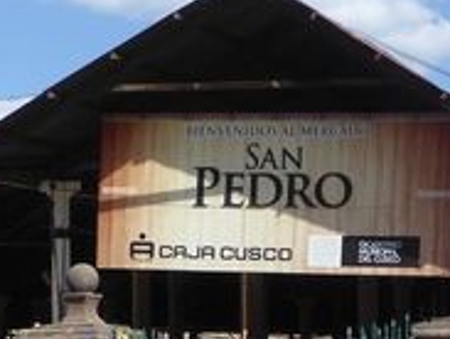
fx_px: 2045
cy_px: 454
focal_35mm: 157
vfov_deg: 9.3
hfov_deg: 12.2
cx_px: 598
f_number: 3.7
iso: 80
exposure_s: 1/640
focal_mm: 6.3
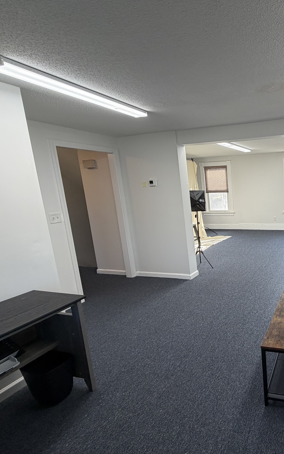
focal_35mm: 20
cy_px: 227
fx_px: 248
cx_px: 275
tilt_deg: -10.9
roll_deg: +2.5
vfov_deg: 85.1
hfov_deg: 50.1
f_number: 2.2
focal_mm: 2.22
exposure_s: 1/120
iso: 80
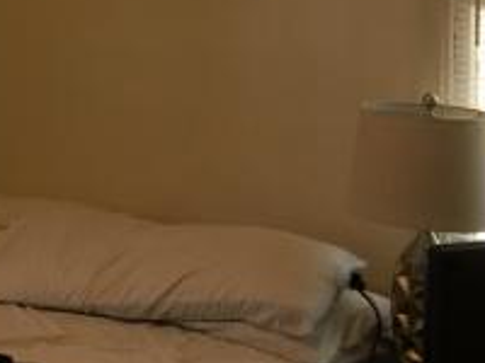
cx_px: -264
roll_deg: +0.6
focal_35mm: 93
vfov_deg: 15.5
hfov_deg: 18.4
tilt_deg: +0.3
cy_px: -39
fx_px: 1303
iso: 32
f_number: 2.2
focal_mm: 4.15
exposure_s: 1/15
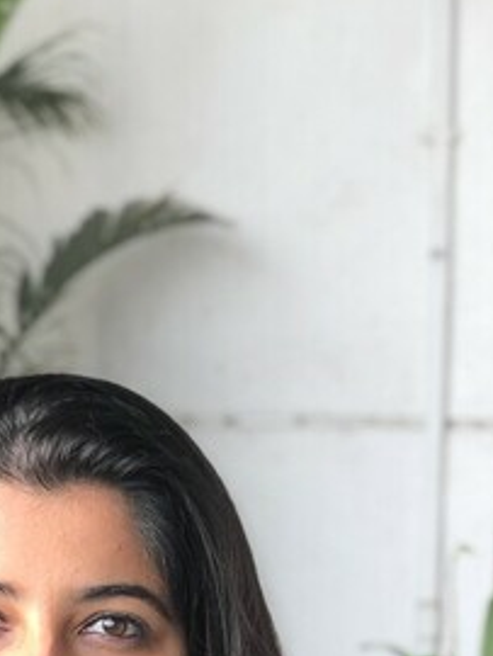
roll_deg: +2.2
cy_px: 702
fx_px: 2370
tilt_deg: -11.8
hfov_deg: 11.7
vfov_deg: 15.4
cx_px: -44
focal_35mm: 125
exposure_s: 1/60
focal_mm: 6
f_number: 2.4
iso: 20
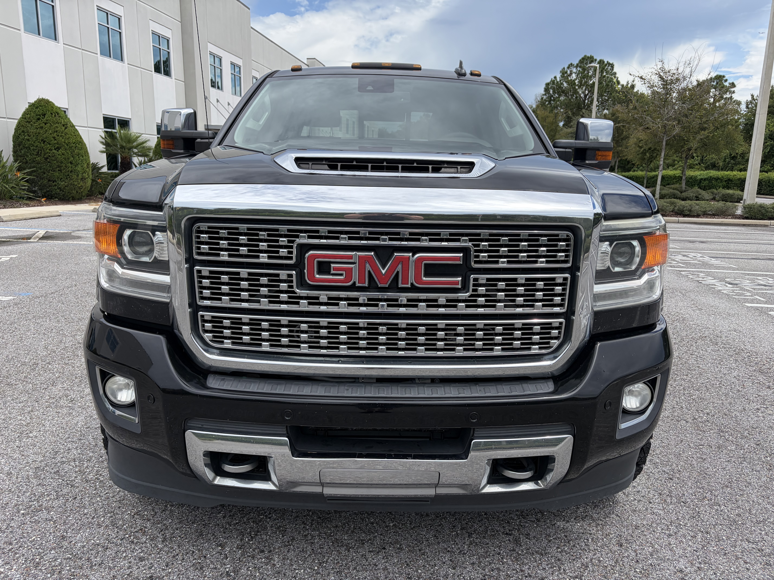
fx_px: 581
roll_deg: -0.9
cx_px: 387
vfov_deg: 53.1
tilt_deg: -10.7
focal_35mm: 26
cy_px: 290
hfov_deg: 67.3
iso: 64
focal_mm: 5.96
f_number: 1.6
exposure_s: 1/2865
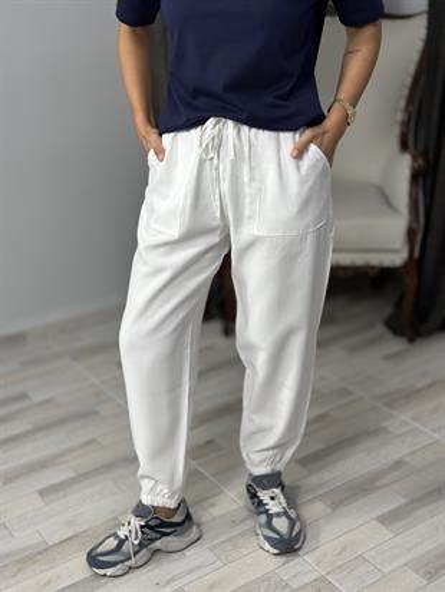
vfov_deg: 39.6
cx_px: 222
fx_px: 822
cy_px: 296
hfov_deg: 30.3
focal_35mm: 48
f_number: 1.78
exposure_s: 1/100
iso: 64
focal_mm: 6.86
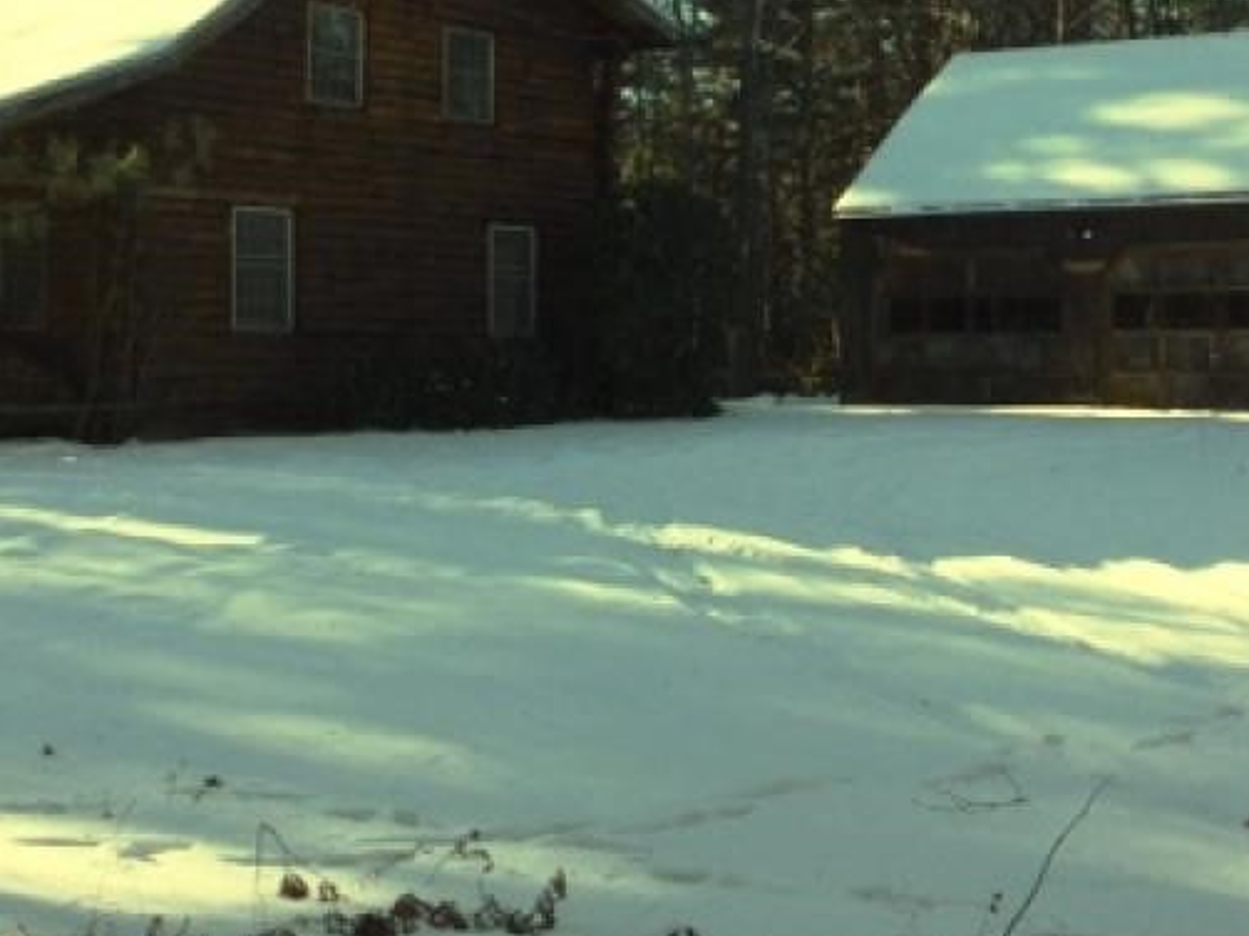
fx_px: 2128
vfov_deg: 24.8
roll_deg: +0.9
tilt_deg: -1.3
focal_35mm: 59
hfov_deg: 32.7
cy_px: 397
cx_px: 593
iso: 32
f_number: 2.2
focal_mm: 4.15
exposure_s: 1/631
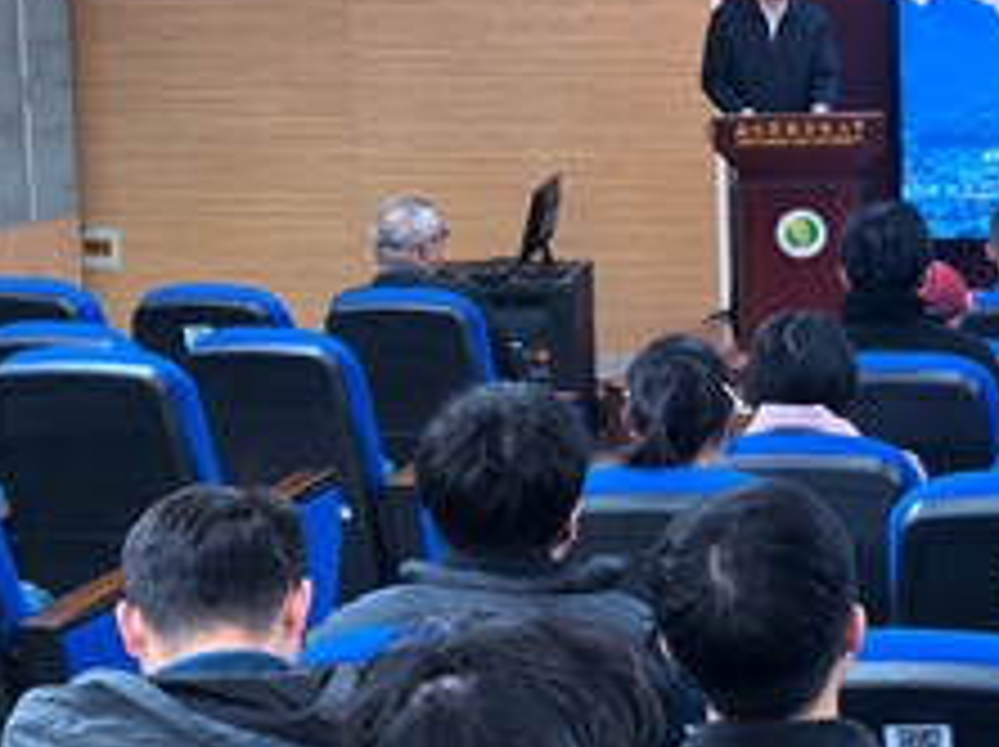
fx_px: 2652
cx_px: 1332
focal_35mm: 92
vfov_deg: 16.0
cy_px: 333
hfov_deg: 19.5
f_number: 2
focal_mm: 5.75
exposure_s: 1/100
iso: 100
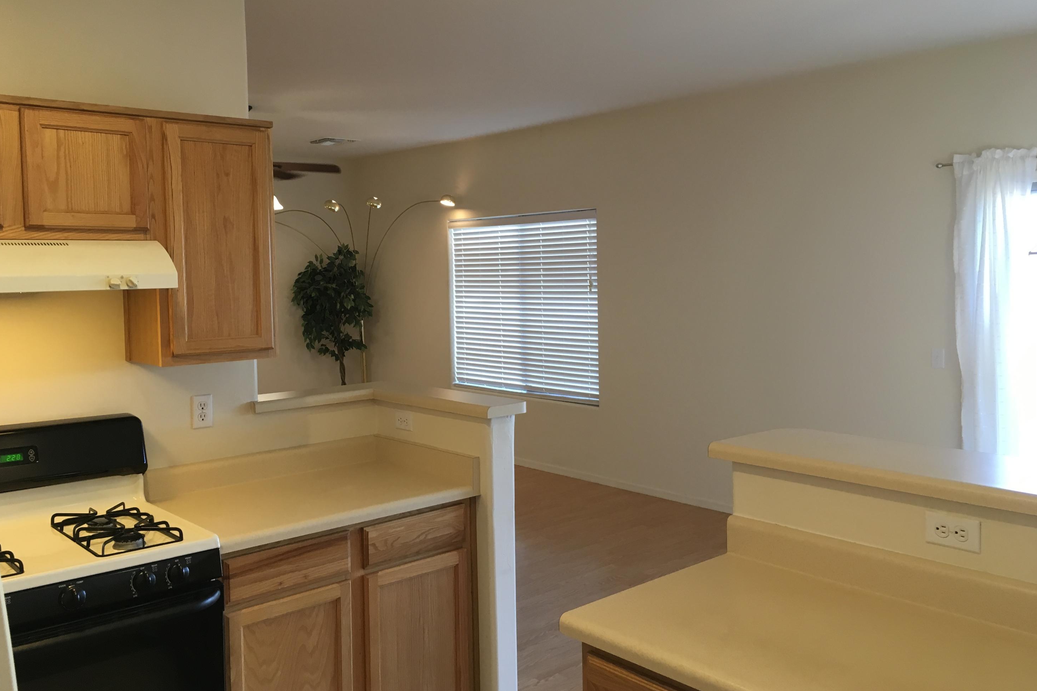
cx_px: 506
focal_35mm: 31
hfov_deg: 60.3
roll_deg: +1.1
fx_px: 893
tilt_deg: -1.0
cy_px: 319
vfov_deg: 42.3
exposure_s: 1/30
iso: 50
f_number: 2.2
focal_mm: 4.15
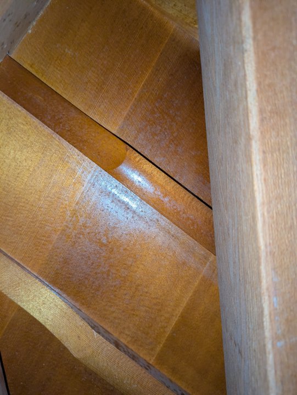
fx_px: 286
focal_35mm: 25
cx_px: 148
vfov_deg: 69.4
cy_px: 198
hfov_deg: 54.9
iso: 201
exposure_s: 1/100
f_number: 1.89
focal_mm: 5.43
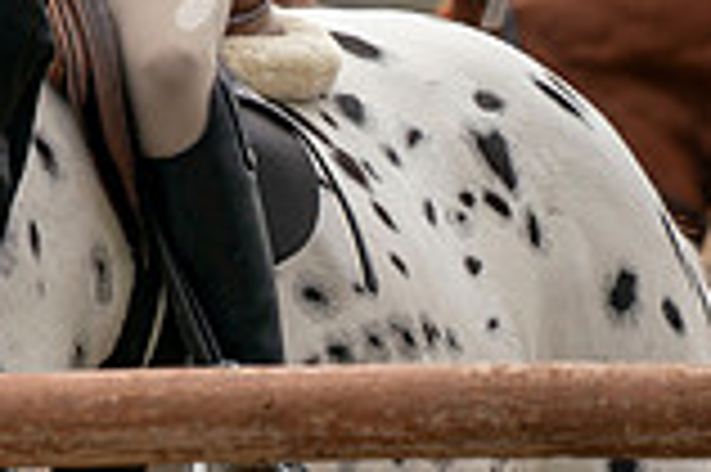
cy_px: -321
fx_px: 29002
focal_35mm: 1470
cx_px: -477
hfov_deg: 1.4
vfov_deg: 0.9
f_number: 5.6
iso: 250
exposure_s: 1/500
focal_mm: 400
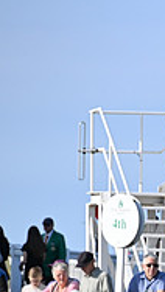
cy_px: 282
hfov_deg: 3.1
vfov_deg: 5.6
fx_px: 3005
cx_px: 437
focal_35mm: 387
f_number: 6.3
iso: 500
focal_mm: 120
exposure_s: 1/2000
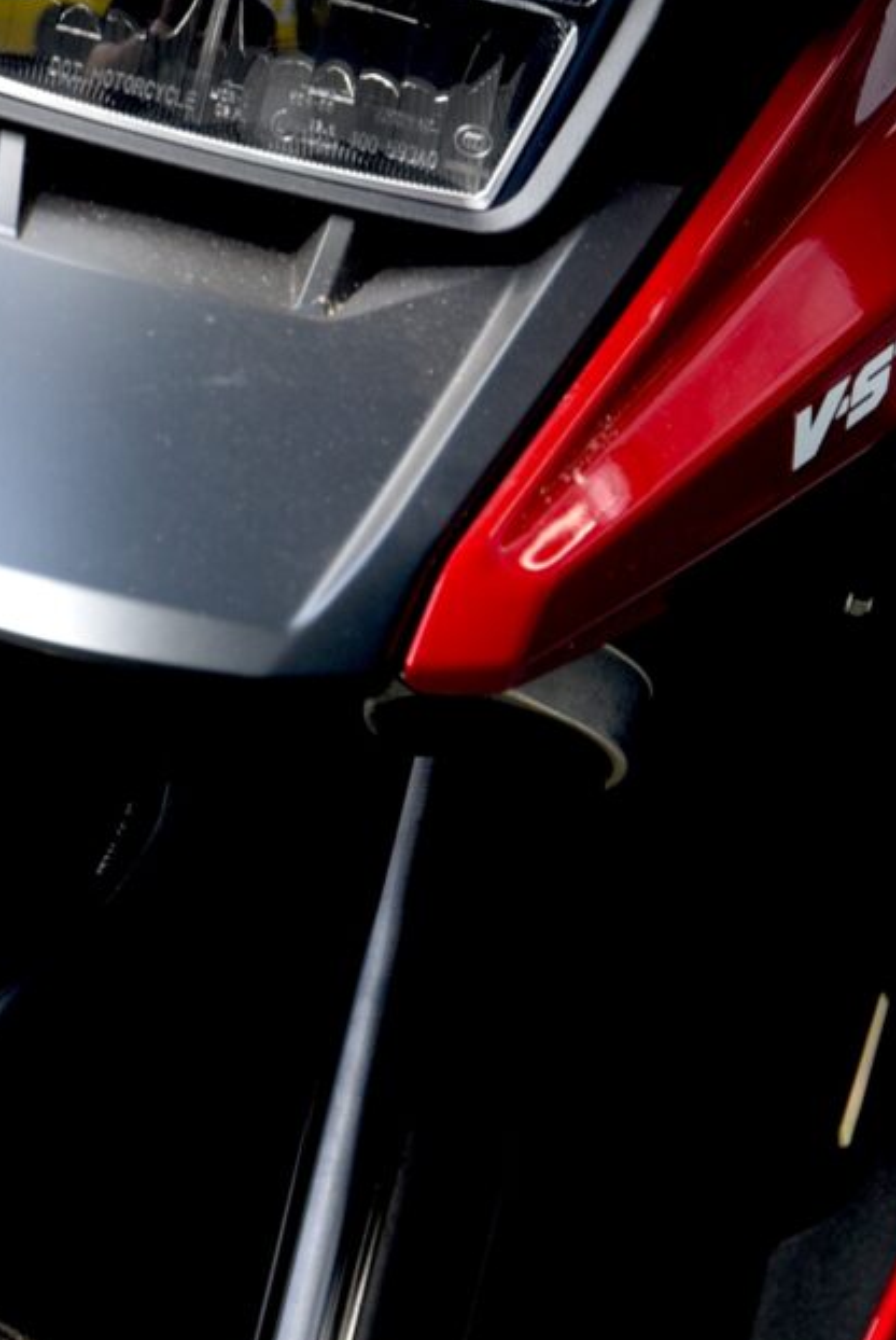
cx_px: 275
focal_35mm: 255
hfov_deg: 5.4
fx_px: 9498
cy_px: 786
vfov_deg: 8.1
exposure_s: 1/80
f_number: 4.5
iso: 100
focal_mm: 62
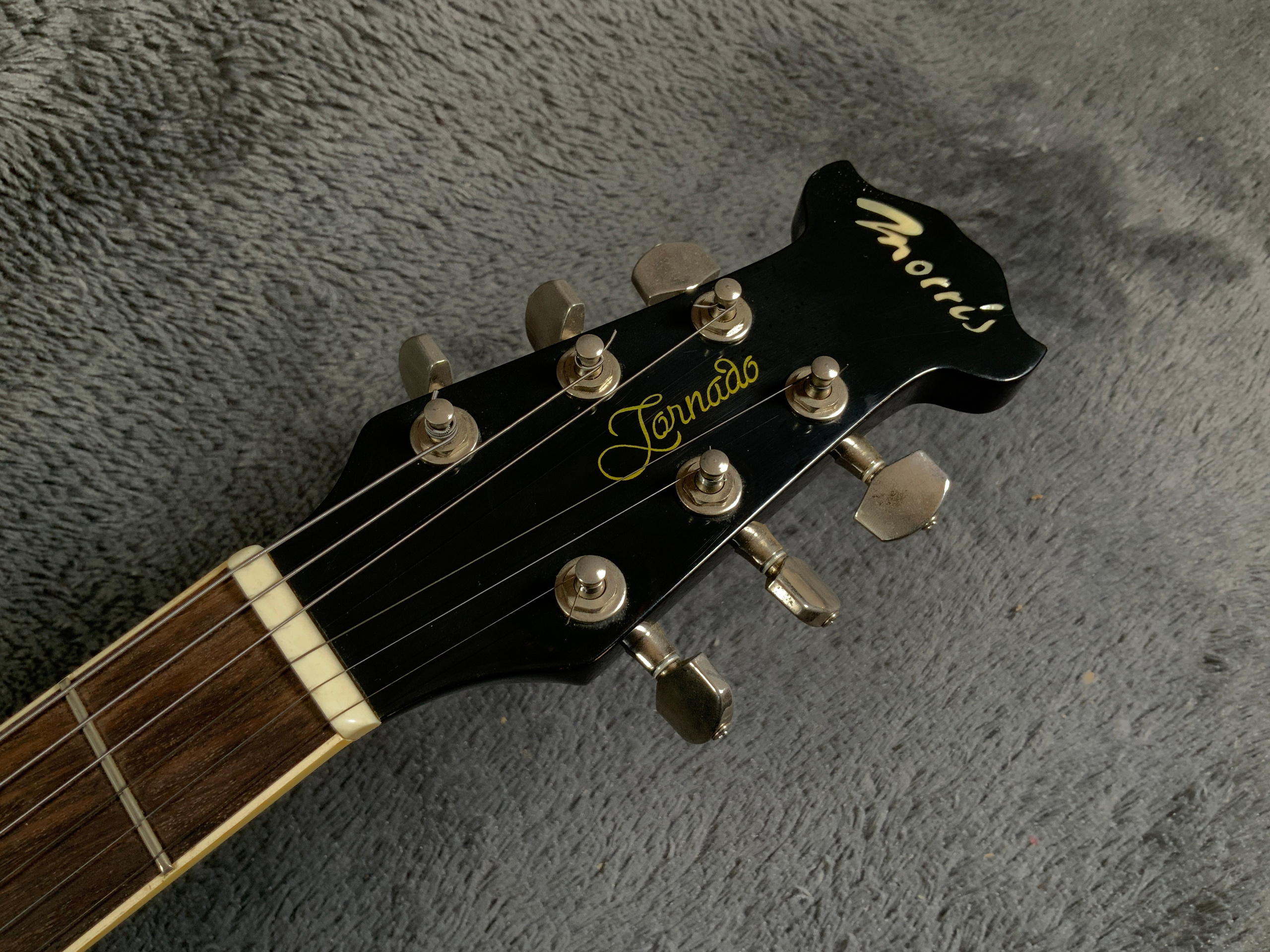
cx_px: 635
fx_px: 1064
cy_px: 476
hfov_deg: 61.7
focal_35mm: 29
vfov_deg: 48.2
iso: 50
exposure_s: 1/104
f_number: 1.8
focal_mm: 3
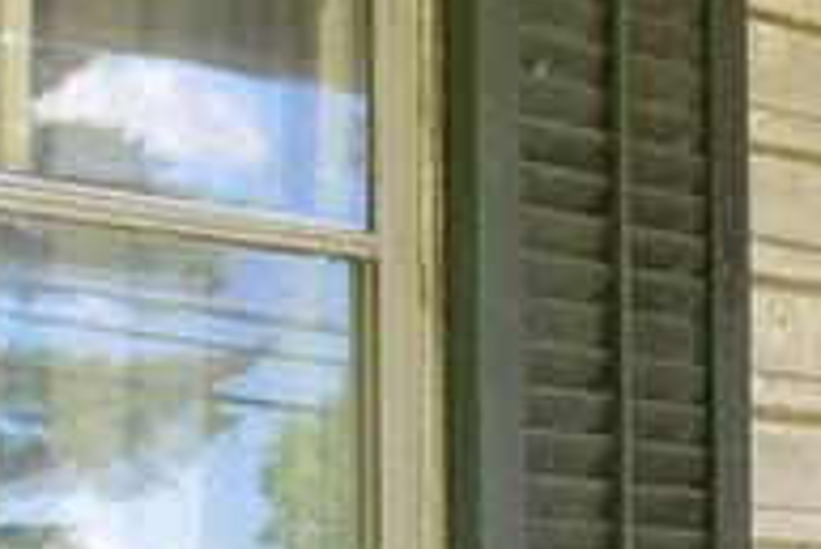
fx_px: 3264
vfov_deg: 9.5
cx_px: 519
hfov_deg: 14.3
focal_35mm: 143
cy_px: 692
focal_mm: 18
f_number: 5
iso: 400
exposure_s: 1/100
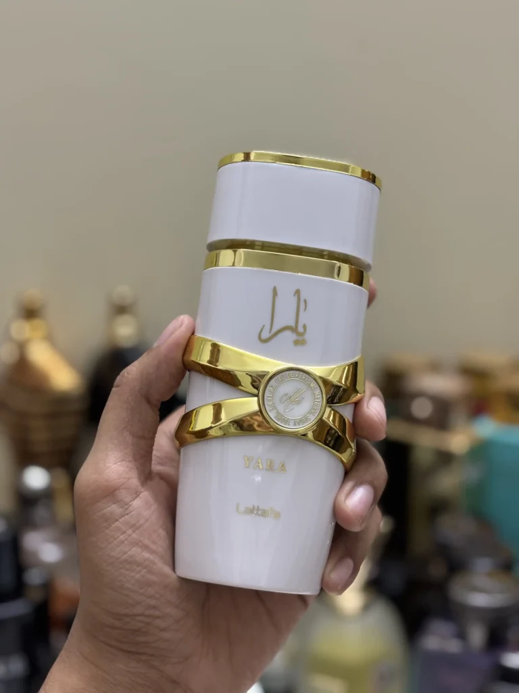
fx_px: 1040
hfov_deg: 28.0
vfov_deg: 36.8
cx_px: 260
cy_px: 346
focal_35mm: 52
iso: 100
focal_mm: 5.96
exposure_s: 1/33
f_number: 1.6
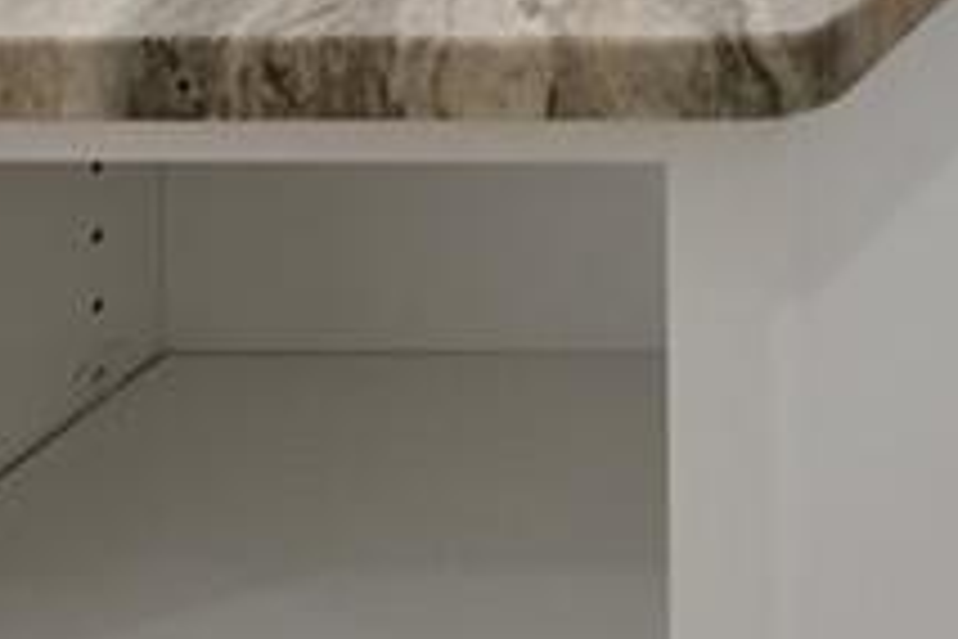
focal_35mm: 105
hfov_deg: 14.1
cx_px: 2226
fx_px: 2794
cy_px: -1238
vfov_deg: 10.0
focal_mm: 14
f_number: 8
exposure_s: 1/80
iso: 400
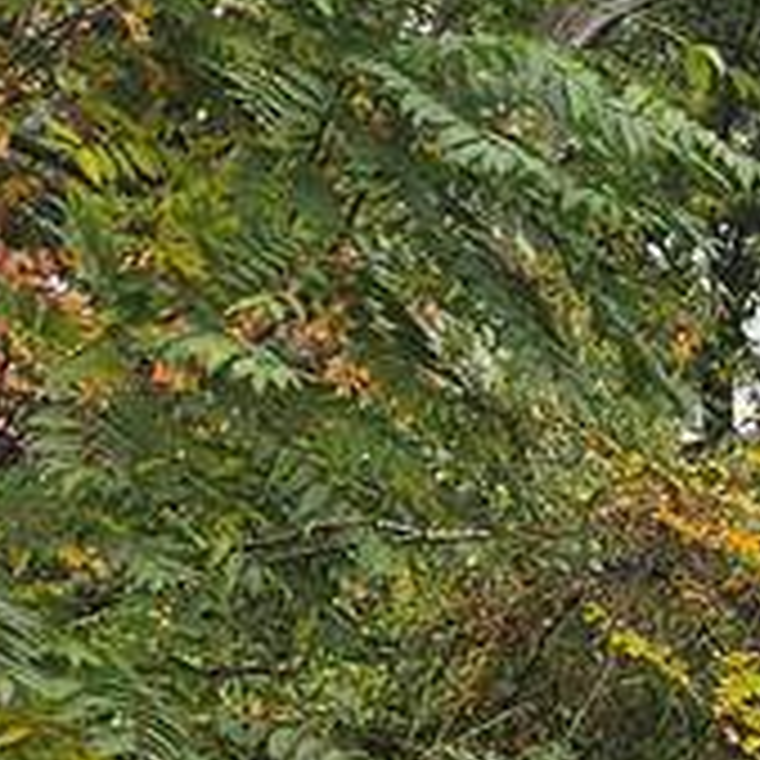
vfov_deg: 13.3
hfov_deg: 10.8
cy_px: 1169
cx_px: 2096
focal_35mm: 123
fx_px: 3055
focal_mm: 5.4
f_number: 1.8
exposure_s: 1/536
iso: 25
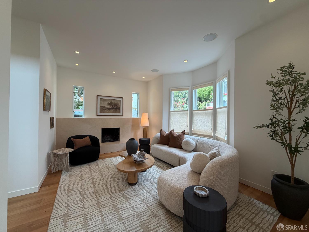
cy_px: 116
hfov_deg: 102.1
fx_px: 125
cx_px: 154
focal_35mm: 14
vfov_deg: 85.7
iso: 160
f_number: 2.2
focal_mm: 2.22
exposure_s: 1/120
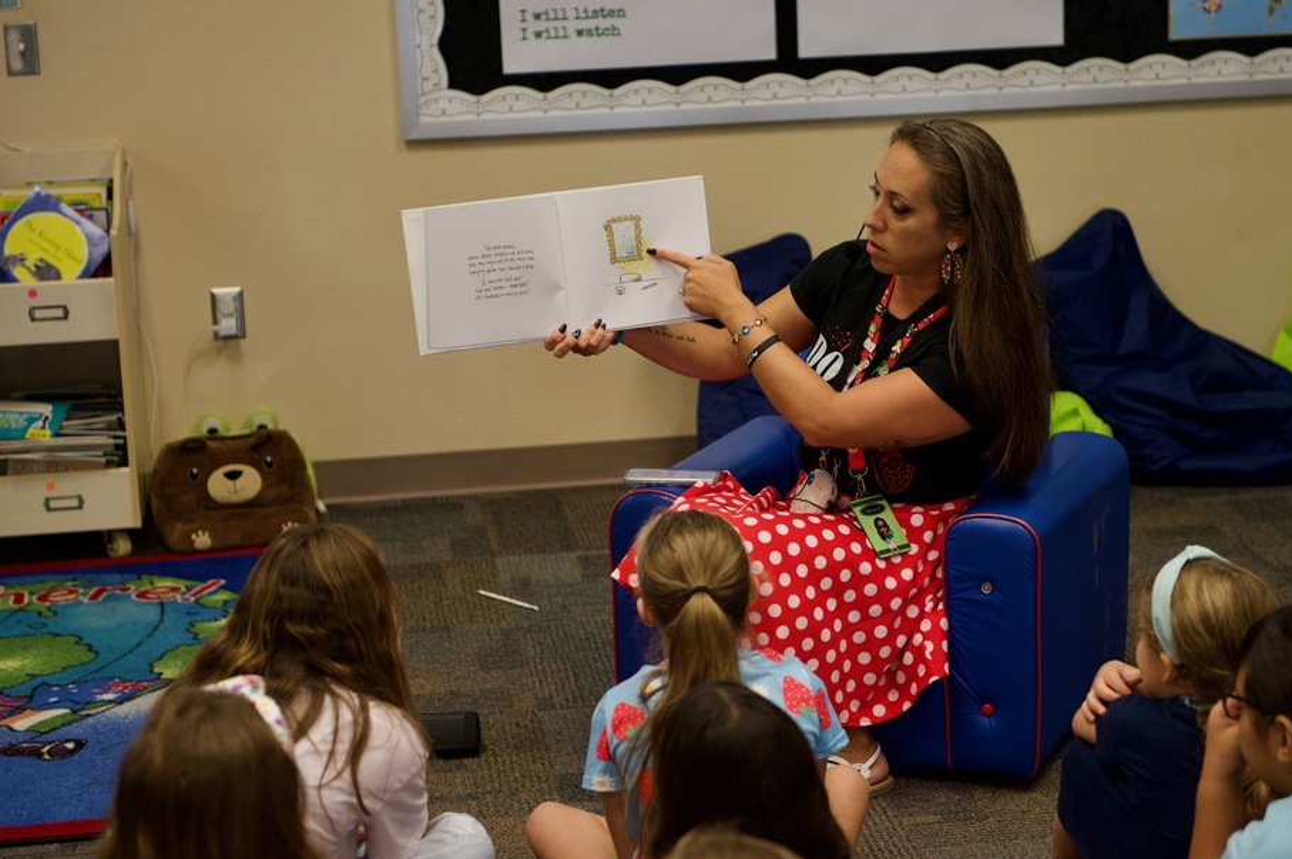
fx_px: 2833
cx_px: 728
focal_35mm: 79
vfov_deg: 17.2
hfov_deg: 25.7
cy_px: 405
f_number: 2.8
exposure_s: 1/320
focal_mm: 70
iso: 1600
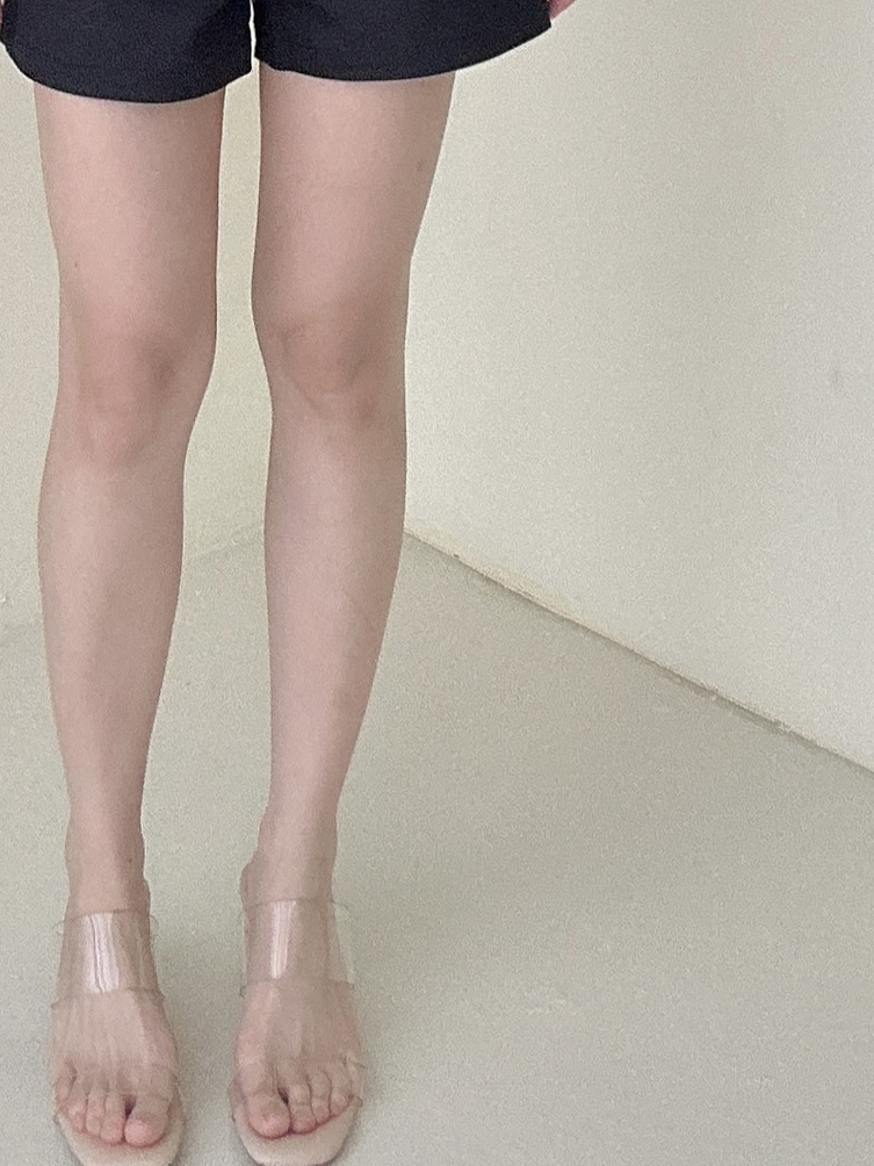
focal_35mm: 55
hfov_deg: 26.3
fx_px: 1852
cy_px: -122
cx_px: 261
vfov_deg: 31.0
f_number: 1.9
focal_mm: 2.69
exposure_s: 1/60
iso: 80
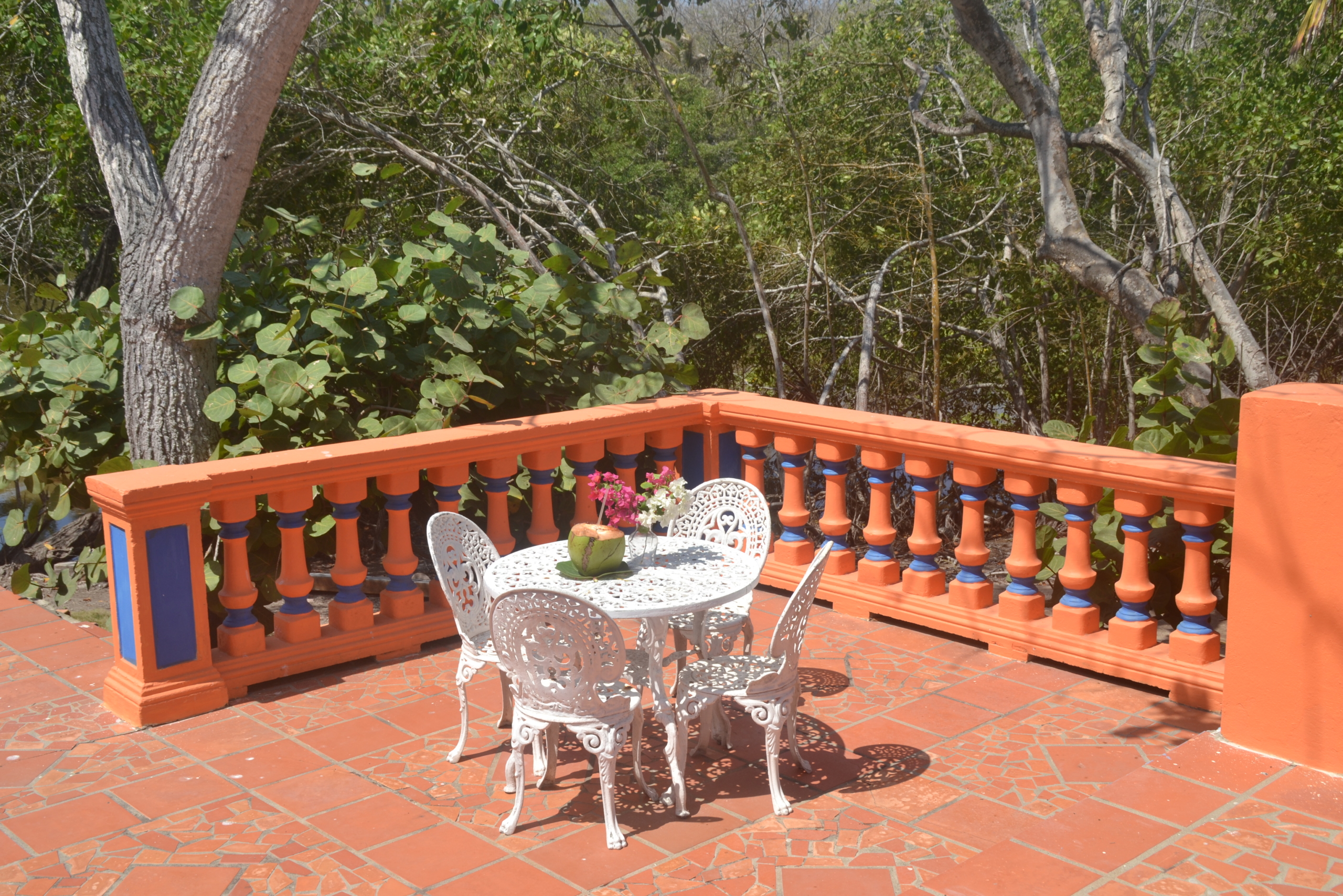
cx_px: 672
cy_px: 448
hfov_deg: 46.4
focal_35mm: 42
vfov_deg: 31.9
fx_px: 1567
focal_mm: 28
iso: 100
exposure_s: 1/160
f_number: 13
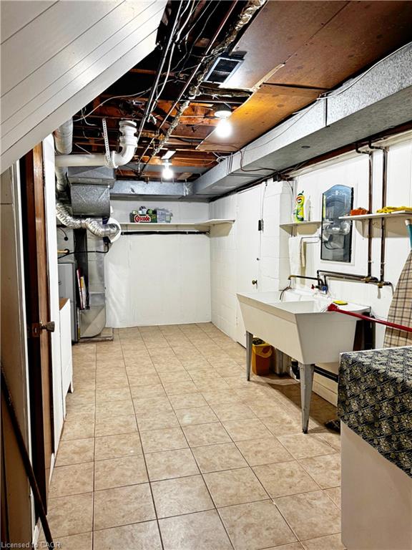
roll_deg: +0.2
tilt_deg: -4.2
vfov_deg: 71.6
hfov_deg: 56.8
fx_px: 381
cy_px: 275
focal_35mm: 24
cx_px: 206
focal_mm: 6.76
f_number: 1.78
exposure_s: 1/60
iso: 160
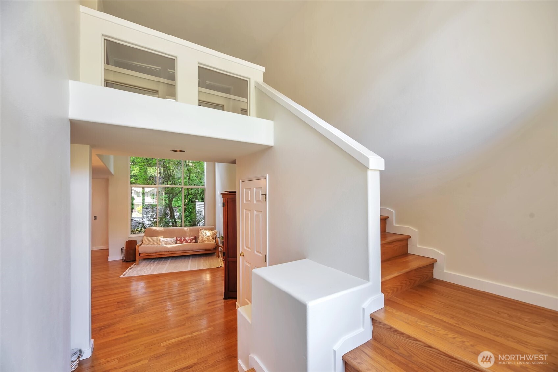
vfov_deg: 81.3
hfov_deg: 104.2
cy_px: 186
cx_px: 279
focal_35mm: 14
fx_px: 217
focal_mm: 14
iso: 200
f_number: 8
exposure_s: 1/40
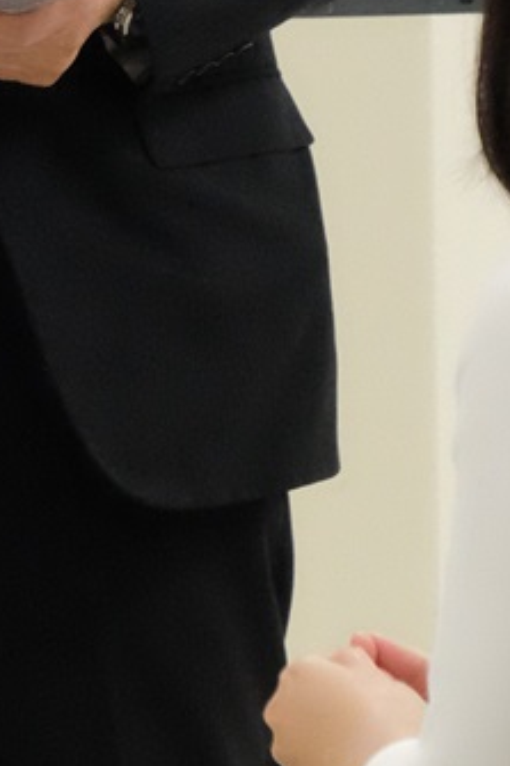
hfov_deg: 2.1
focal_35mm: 649
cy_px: -128
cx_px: -159
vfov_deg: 3.2
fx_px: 13804
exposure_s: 1/200
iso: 6400
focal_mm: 98.6
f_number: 5.6
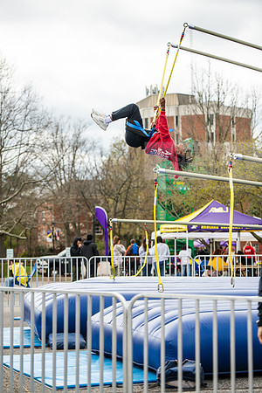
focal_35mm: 95
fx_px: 1037
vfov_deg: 21.5
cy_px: 196
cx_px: 131
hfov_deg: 14.4
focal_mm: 95
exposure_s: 1/800
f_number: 3.5
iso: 125
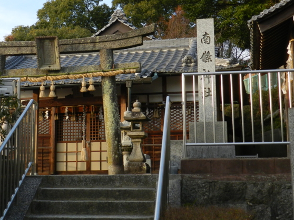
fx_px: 645
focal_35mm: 76
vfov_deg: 19.3
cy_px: 68
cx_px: 98
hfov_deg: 25.5
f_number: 4.4
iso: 200
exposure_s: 1/250
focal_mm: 9.4
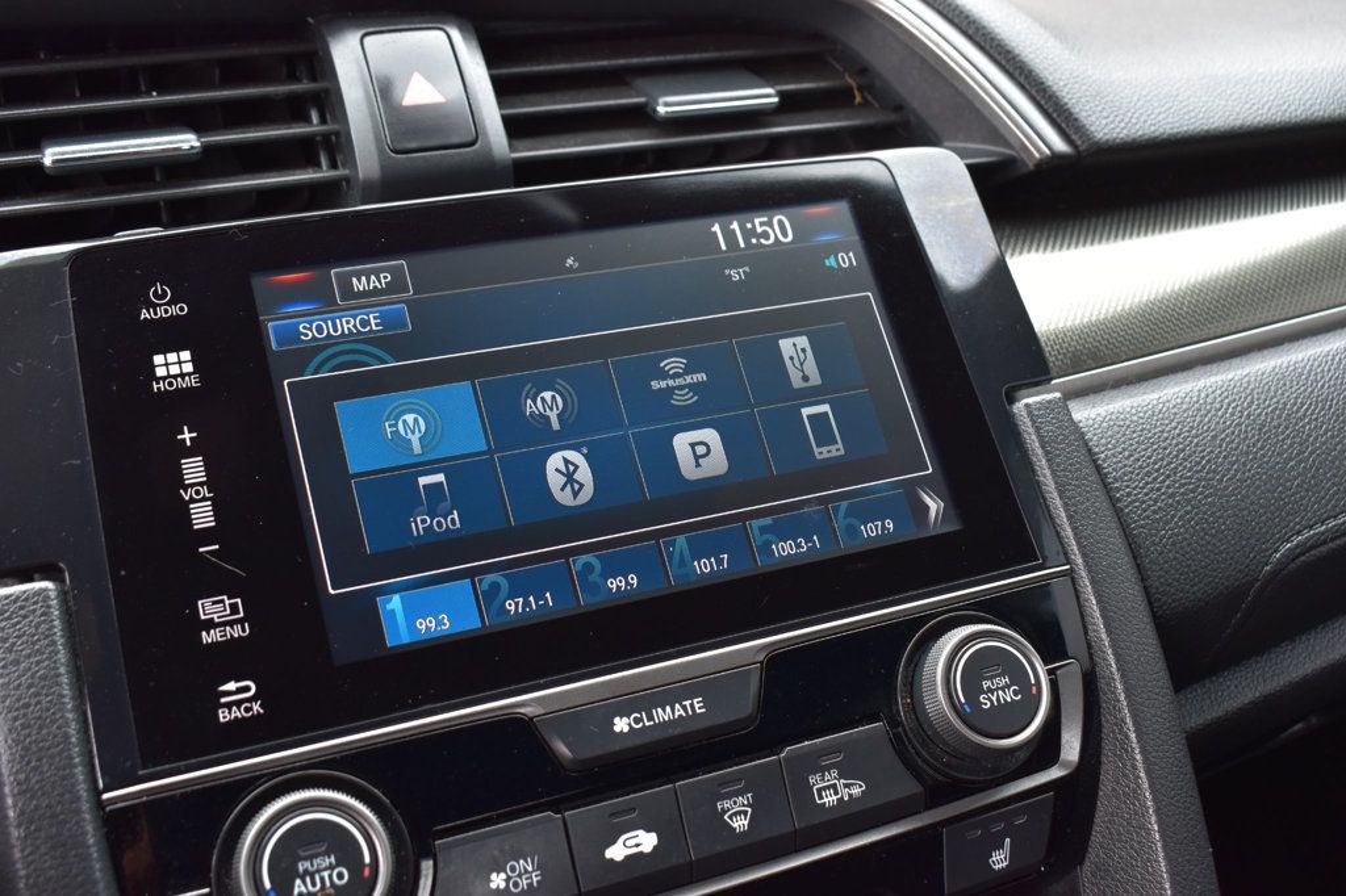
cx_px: 673
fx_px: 1458
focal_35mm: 39
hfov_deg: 49.6
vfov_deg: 34.2
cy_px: 448
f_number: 8
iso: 400
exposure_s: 1/50
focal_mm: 26
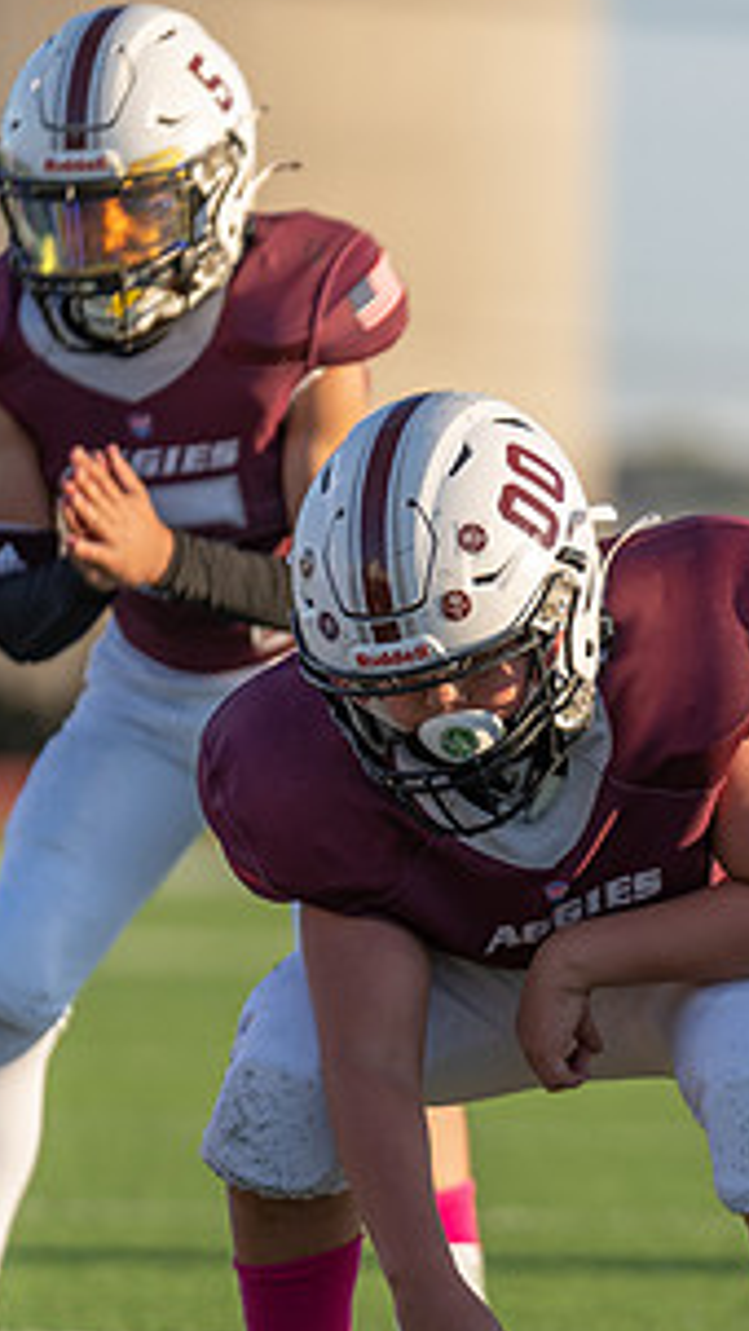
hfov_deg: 2.2
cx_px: 634
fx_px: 19197
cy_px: 901
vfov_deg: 4.0
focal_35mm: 544
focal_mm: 200
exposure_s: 1/1250
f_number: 2.8
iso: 125
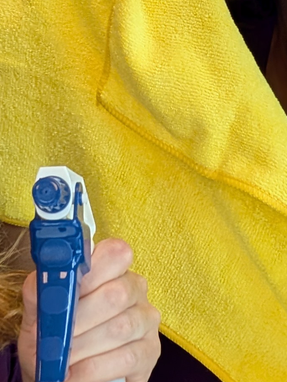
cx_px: 143
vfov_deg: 20.9
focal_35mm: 93
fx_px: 1028
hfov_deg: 15.9
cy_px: 102
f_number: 2.2
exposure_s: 1/120
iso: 52
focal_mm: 2.74
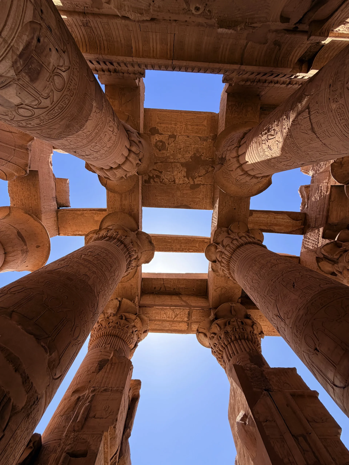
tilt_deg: +81.0
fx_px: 188
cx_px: 174
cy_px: 232
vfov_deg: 102.1
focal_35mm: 14
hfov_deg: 85.7
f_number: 2.2
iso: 40
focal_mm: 2.22
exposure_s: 1/770
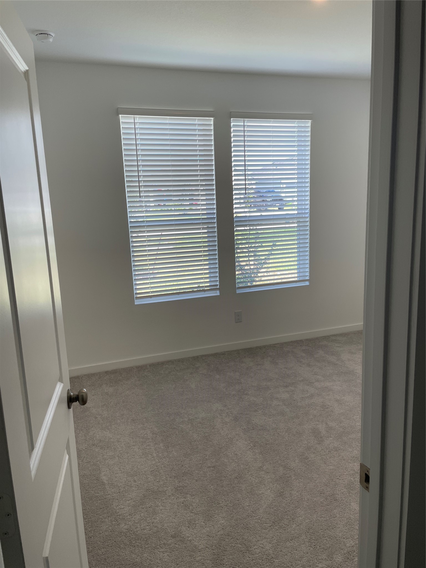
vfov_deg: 67.3
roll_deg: +2.3
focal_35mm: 26
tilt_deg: -10.4
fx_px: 427
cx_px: 213
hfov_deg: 53.1
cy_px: 284
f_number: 1.6
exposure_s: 1/121
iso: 32
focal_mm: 4.2
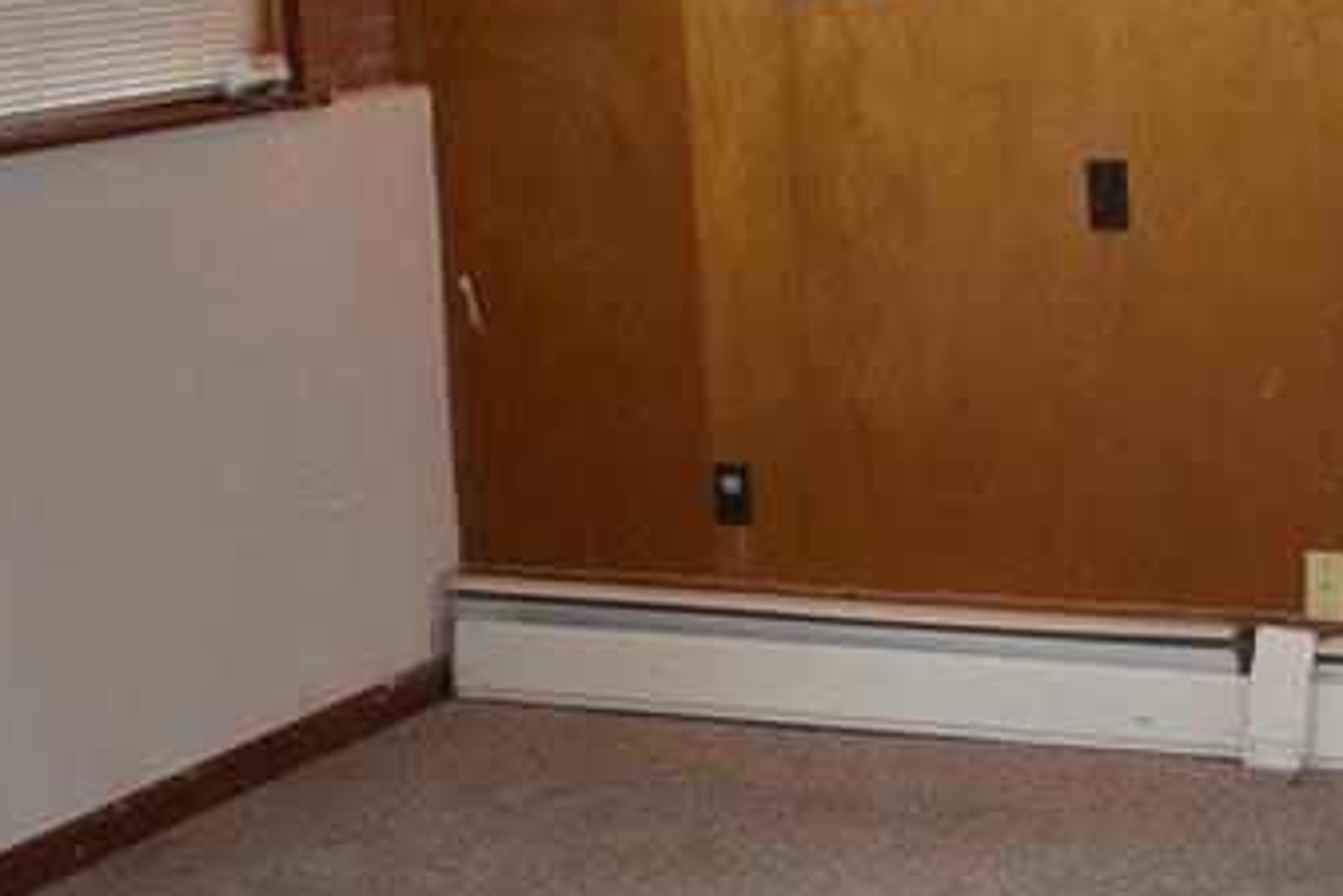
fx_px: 3060
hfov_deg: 24.4
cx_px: 1064
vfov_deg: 16.7
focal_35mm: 82
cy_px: 418
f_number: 3.5
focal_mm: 18
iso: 900
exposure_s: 1/200
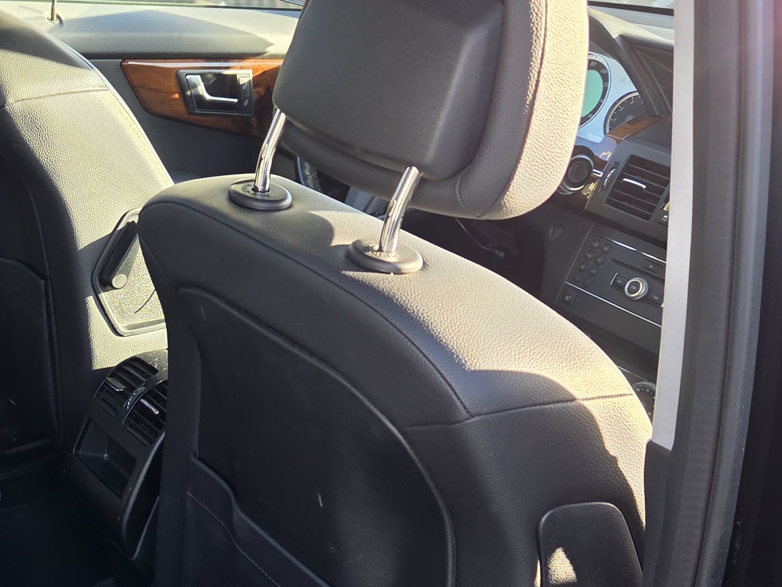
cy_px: 443
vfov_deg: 24.9
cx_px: -8
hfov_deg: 30.7
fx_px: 1310
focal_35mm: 58
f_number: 1.8
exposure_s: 1/182
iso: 50
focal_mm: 5.4
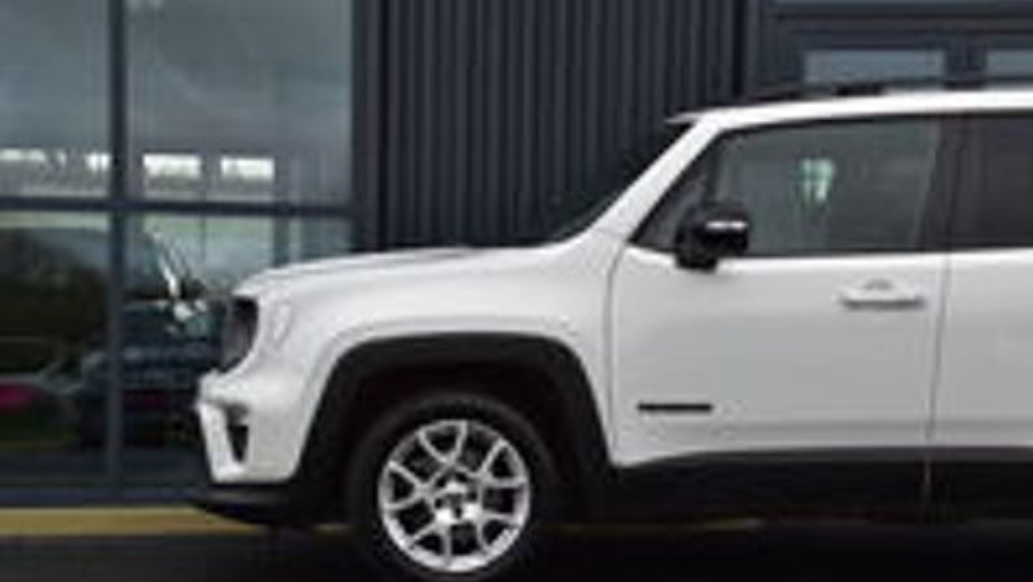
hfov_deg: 27.9
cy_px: 329
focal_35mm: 76
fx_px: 2082
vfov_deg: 15.9
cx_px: 519
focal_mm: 48
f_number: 10
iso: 400
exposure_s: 1/200
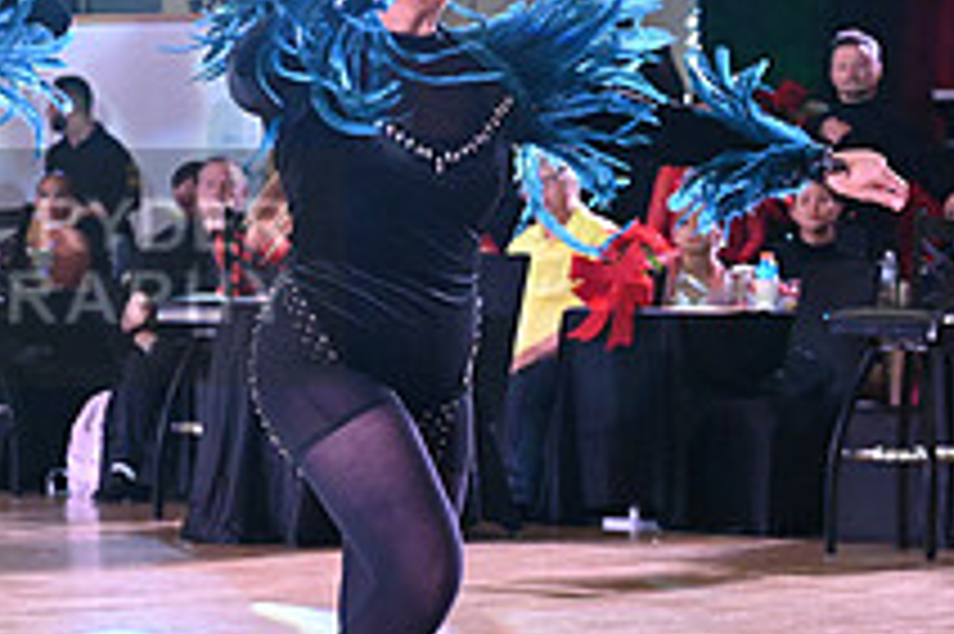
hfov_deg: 10.7
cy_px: 268
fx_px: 5004
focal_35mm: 189
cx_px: -144
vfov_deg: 7.3
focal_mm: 69
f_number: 5
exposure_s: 1/320
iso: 6400
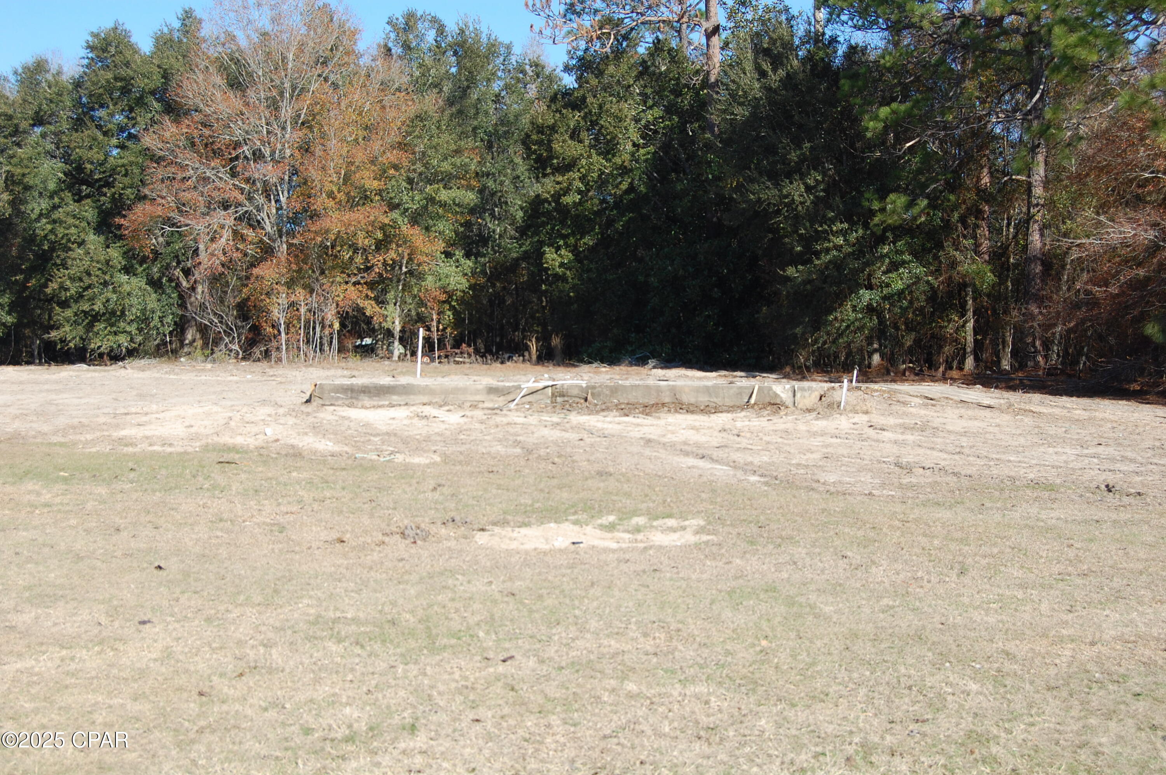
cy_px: 388
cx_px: 583
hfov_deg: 37.9
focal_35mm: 52
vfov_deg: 25.7
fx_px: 1699
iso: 200
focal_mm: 35
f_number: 9
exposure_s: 1/320
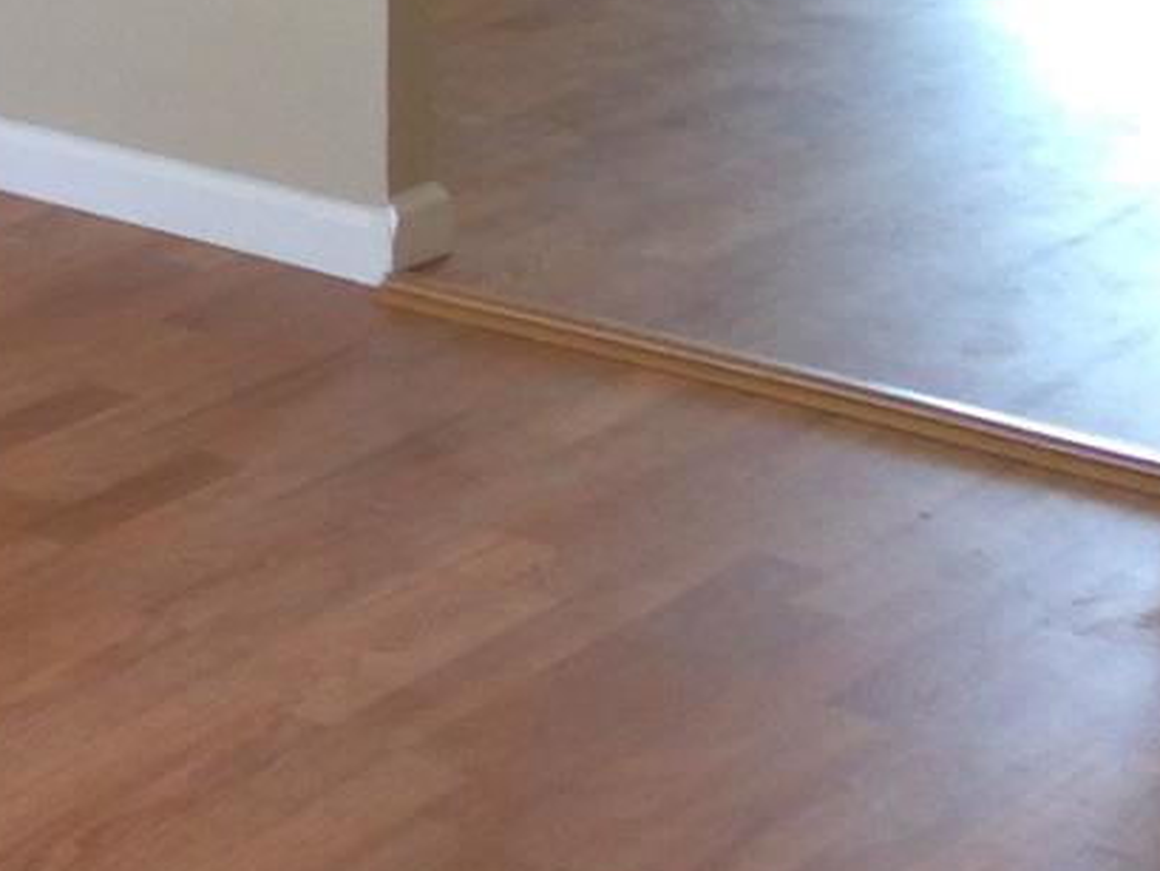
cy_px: -448
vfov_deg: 11.7
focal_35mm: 121
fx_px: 4056
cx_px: -817
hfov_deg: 14.6
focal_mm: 4.12
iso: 80
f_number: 2.4
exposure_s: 1/20
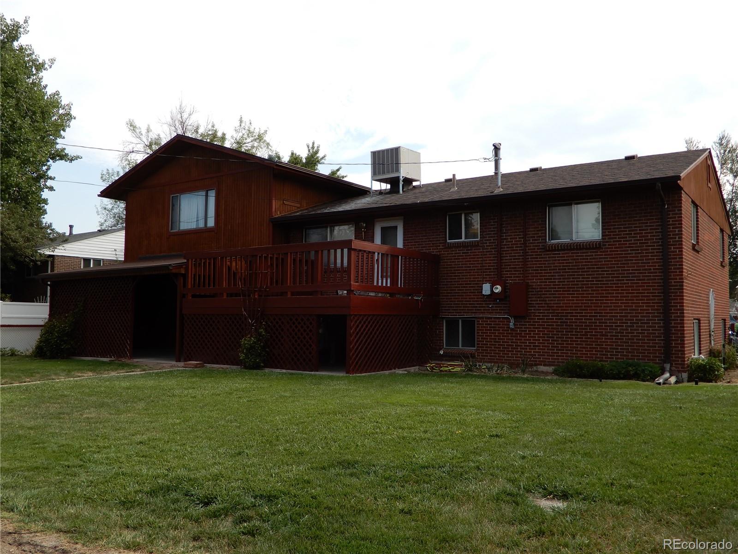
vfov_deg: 46.8
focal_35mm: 30
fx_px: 640
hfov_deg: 60.0
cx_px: 369
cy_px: 277
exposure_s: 1/400
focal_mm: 5.4
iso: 80
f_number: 3.5
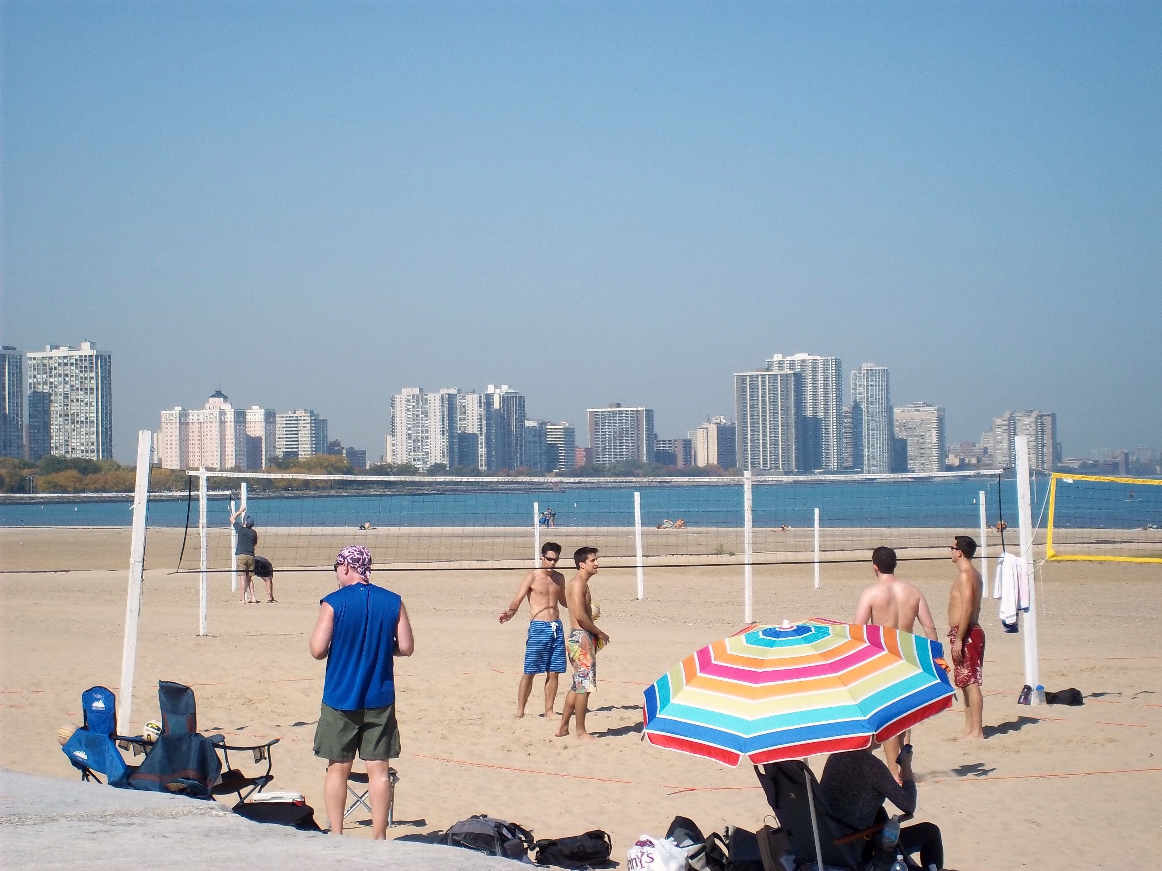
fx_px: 3625
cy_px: 436
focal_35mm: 108
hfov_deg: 18.2
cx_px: 581
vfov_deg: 13.7
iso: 80
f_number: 5.6
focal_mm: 19.5
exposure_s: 1/500
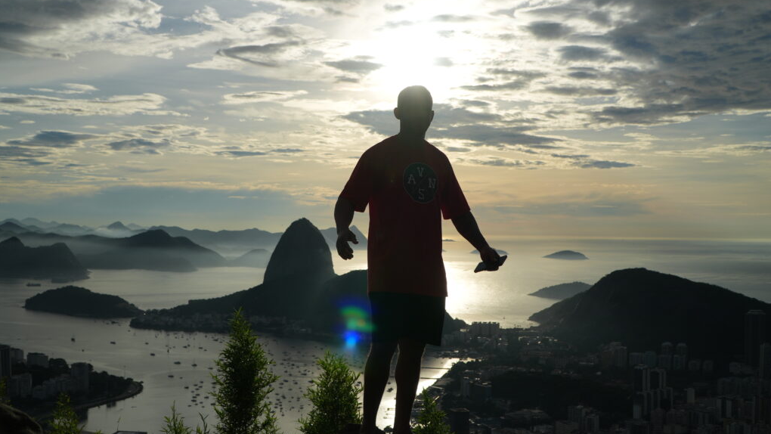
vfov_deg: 29.0
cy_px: 186
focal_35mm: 41
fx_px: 838
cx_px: 385
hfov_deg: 49.4
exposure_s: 1/3200
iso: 100
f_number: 4.5
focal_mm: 26
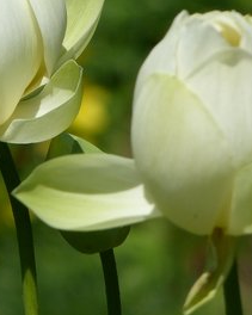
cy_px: 94
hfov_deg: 1.1
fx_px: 13246
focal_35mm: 1420
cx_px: 60
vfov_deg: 1.4
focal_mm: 107.9
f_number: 5.6
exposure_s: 1/500
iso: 80
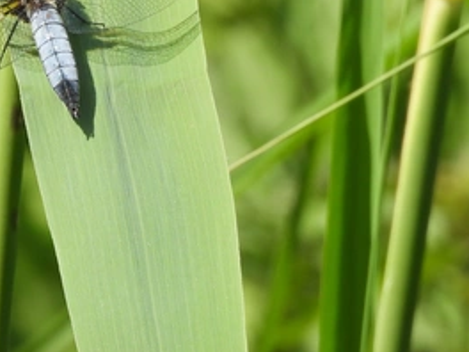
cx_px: 32
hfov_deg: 1.0
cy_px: -50
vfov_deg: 0.8
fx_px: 26230
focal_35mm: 1936
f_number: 6.3
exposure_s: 1/250
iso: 100
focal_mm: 143
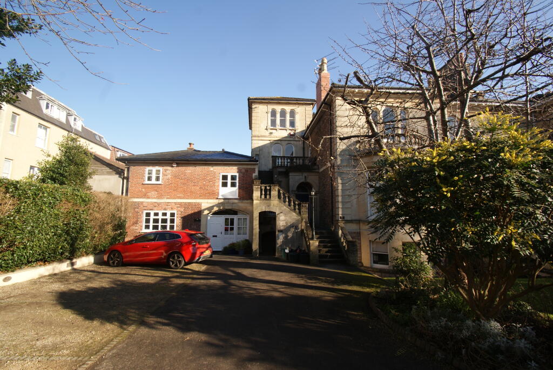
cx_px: 276
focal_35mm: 15
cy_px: 185
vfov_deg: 77.5
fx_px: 231
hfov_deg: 100.3
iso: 100
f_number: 9
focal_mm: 10
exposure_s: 1/80
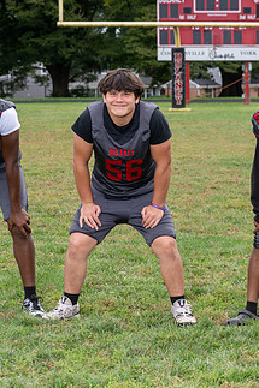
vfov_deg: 14.5
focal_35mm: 142
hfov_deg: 9.5
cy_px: 181
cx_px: 294
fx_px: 1534
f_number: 5.6
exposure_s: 1/160
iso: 80
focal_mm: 70
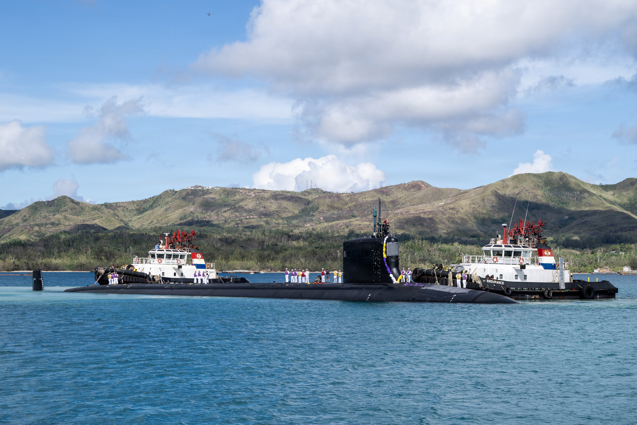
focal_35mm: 76
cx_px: 318
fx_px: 1345
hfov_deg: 26.7
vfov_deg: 17.9
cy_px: 212
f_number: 8
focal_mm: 76
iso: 320
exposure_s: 1/1000
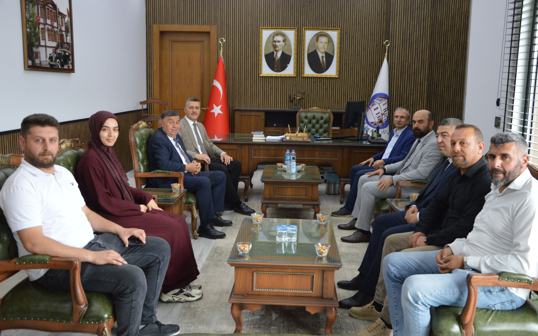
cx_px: 272
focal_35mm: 35
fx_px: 513
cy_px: 160
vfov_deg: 36.3
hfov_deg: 55.3
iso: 400
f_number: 4.5
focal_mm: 22
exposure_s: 1/80
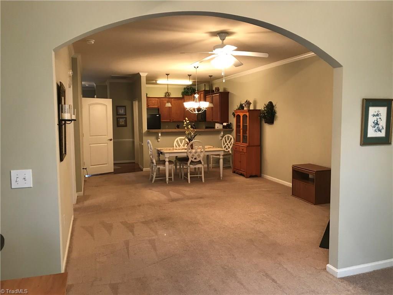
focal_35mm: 28
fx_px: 318
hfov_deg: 63.4
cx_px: 196
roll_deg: +0.9
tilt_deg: -4.5
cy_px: 148
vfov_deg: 49.7
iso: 50
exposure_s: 1/15
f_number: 1.8
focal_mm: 3.99
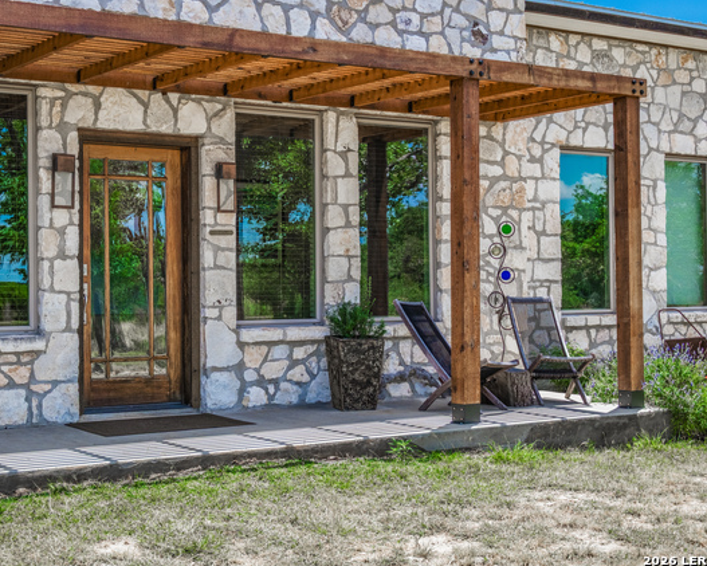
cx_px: 321
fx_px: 1193
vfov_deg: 26.7
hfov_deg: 33.0
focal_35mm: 57
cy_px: 282
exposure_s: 1/2000
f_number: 3.8
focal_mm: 33.3
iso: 500
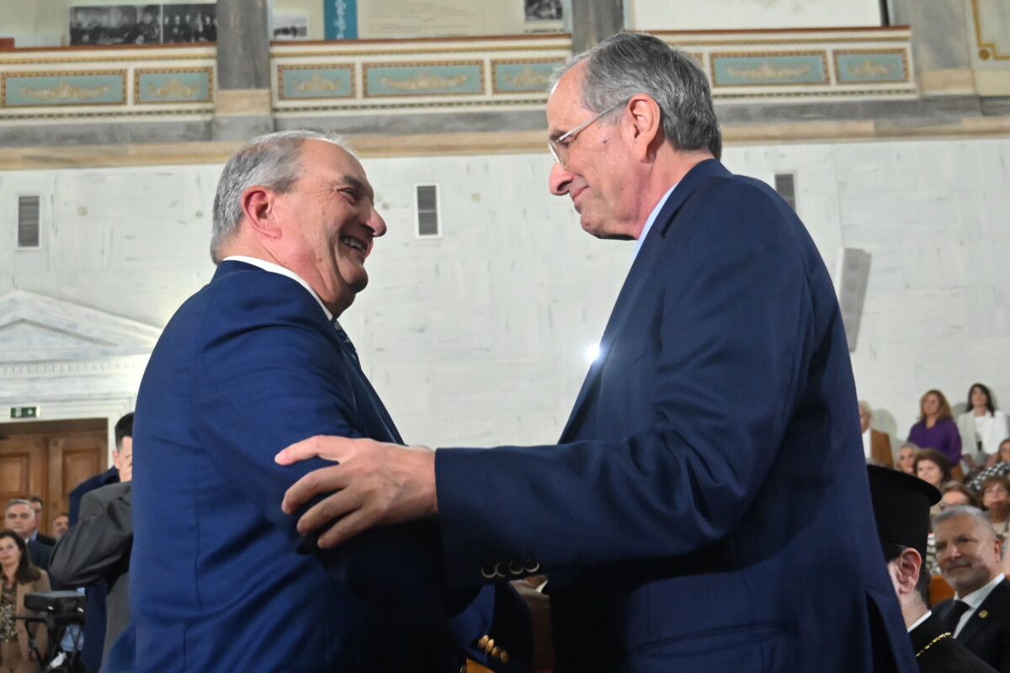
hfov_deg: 53.1
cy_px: 336
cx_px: 505
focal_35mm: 36
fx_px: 1010
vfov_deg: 36.9
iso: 4000
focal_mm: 24
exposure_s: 1/160
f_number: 4
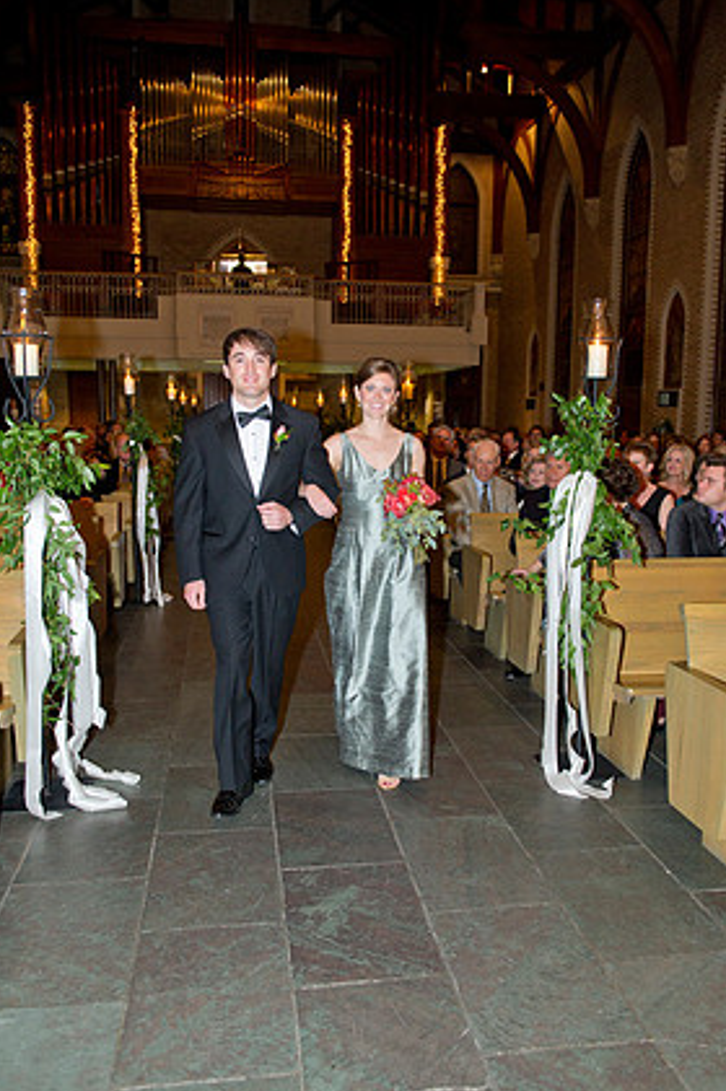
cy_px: 555
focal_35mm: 31
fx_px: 939
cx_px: 367
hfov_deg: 42.3
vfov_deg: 60.3
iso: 1600
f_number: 4
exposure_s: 1/80
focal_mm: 29
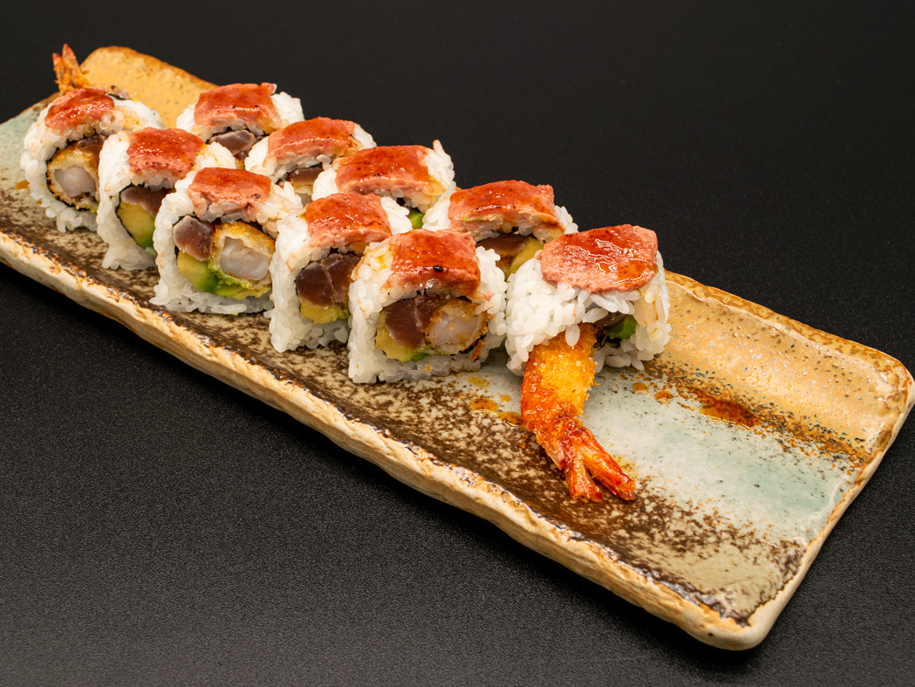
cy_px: 345
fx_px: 1178
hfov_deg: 42.4
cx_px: 406
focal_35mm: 45
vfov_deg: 32.5
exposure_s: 1/40
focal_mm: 27
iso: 100
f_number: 8
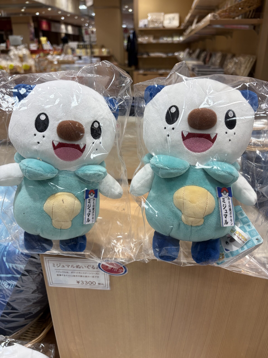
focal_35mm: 26
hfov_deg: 53.1
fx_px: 268
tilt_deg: -24.0
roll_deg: +1.1
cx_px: 134
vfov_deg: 67.3
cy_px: 179
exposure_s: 1/222
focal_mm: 5.96
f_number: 1.6
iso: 40
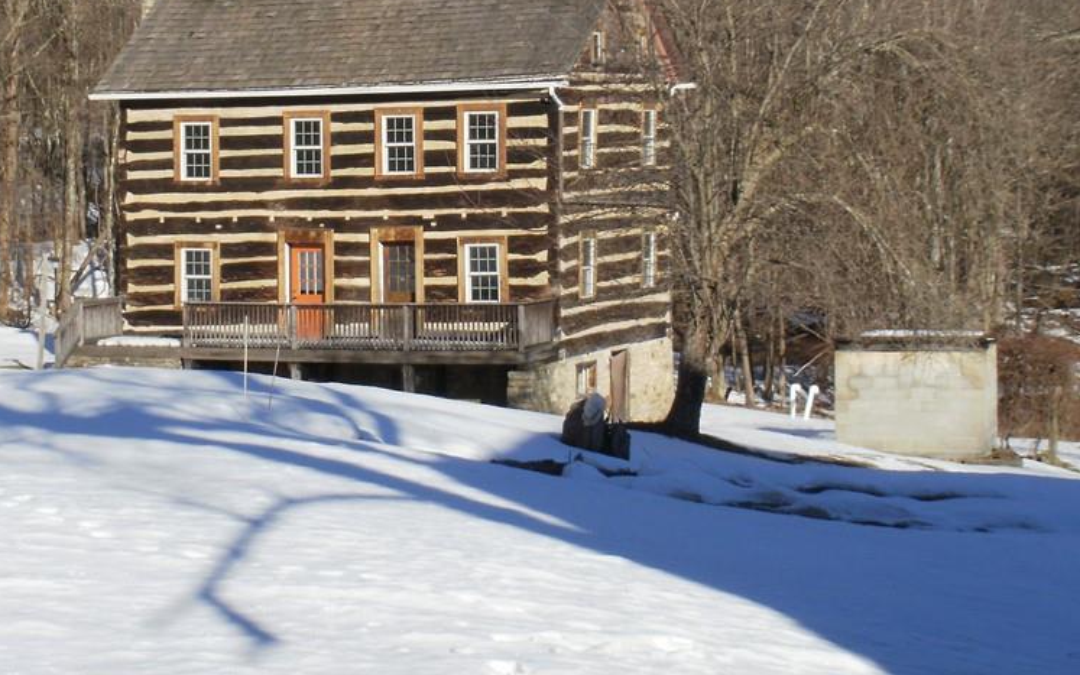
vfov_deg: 14.0
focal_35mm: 93
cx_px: 412
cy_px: 237
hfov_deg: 22.3
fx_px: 2738
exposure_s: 1/320
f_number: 7.3
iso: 100
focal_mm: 11.2
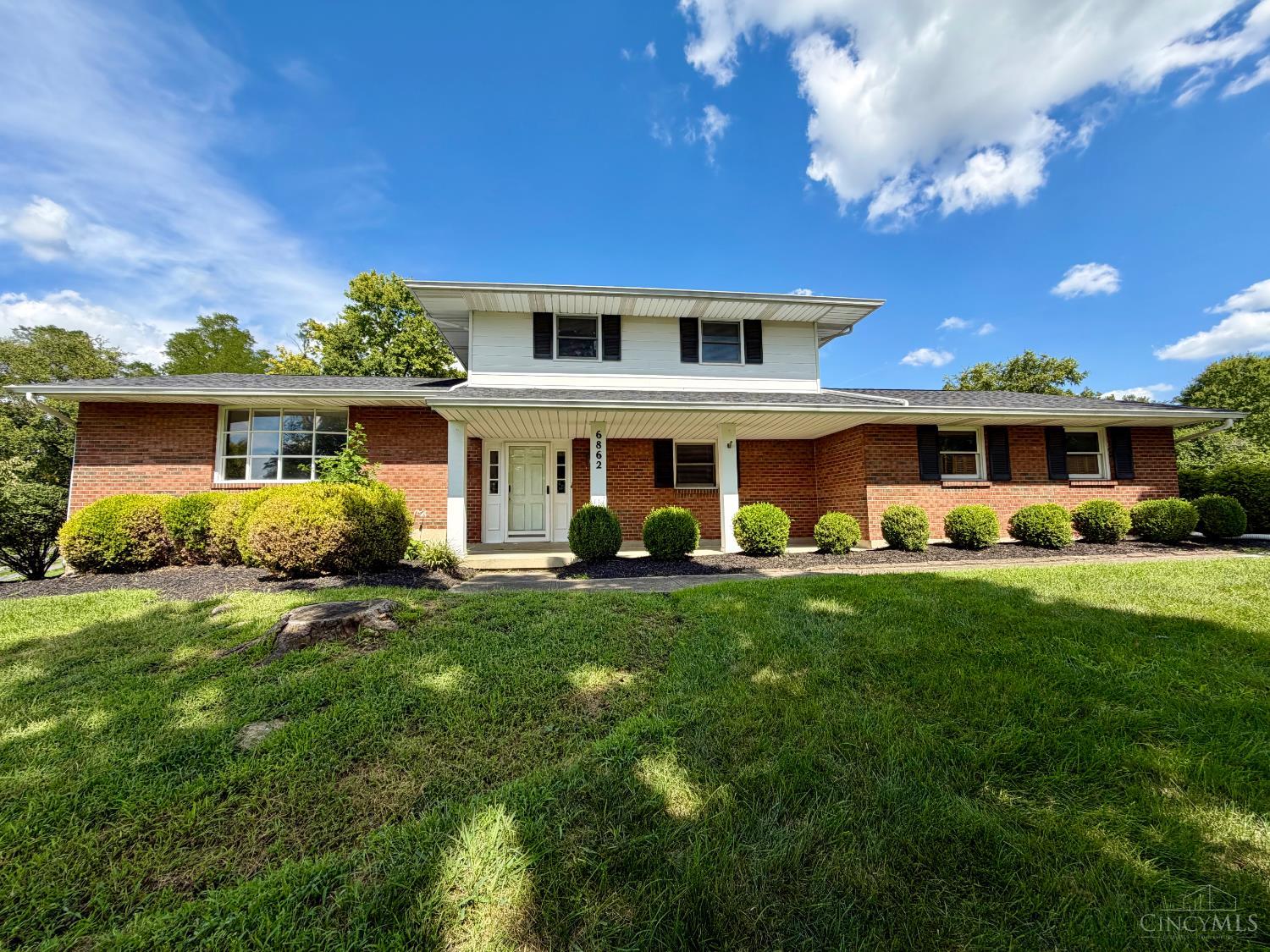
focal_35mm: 14
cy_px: 476
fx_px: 514
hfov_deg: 102.1
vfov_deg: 85.7
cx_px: 635
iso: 32
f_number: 2.2
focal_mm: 2.22
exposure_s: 1/770
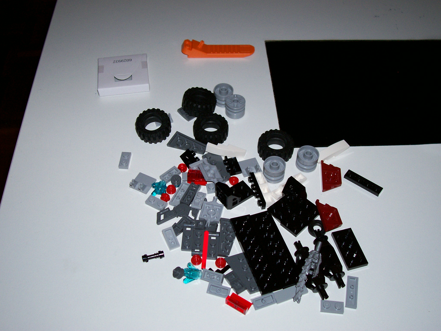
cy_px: 166
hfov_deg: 44.8
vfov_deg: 34.3
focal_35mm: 42
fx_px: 535
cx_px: 220
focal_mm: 7
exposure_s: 1/68.5
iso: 80
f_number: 2.9
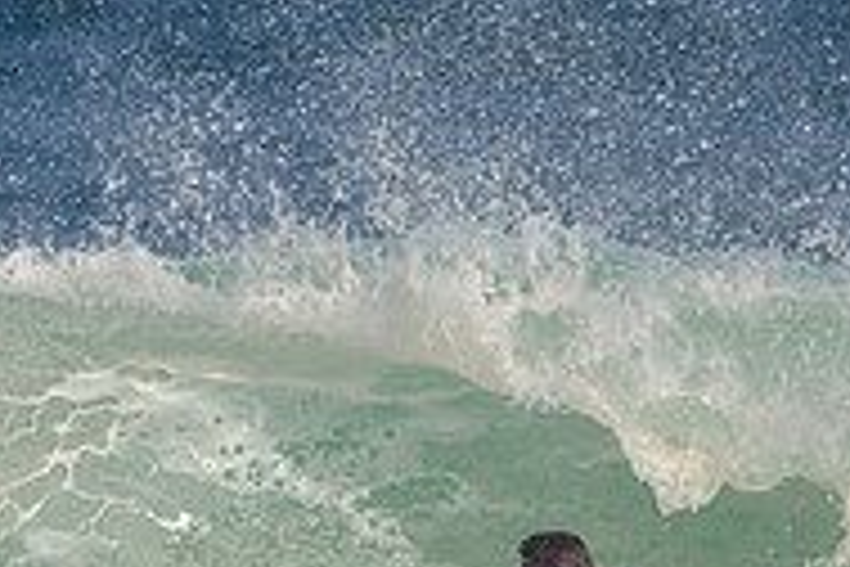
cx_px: 427
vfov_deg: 0.7
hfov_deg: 1.1
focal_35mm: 1876
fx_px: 44291
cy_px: 750
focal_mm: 500
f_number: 5.6
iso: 180
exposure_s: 1/2000
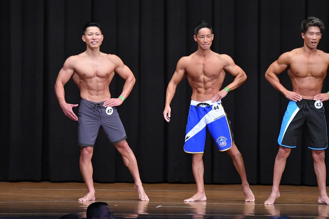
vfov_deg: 6.1
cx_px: 164
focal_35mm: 225
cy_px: 110
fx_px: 2055
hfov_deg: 9.2
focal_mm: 150
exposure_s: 1/400
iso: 8000
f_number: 5.6
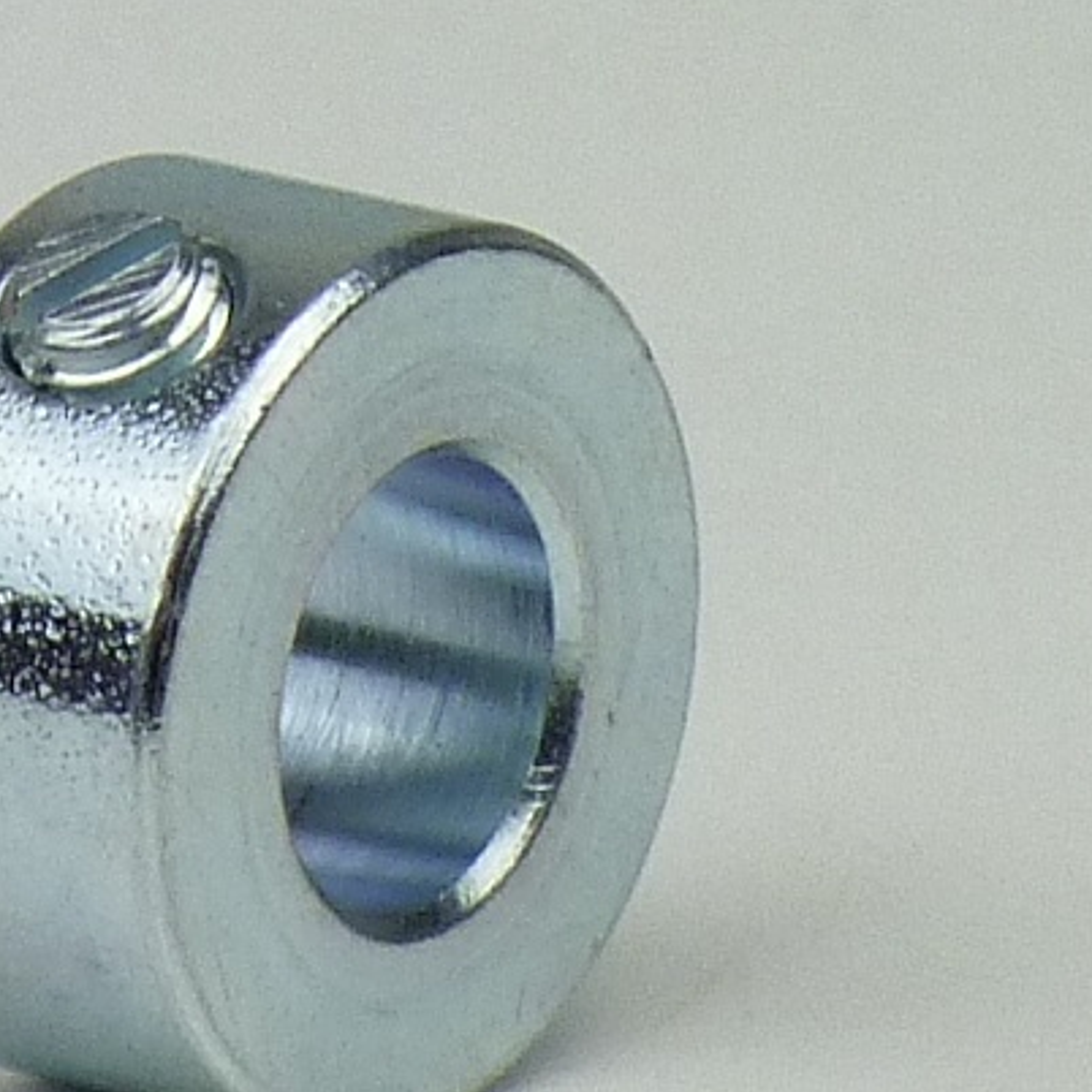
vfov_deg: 2.3
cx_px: 244
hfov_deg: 2.3
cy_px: 680
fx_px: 26696
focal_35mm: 748
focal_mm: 86.4
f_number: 4.4
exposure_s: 1/125
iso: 125
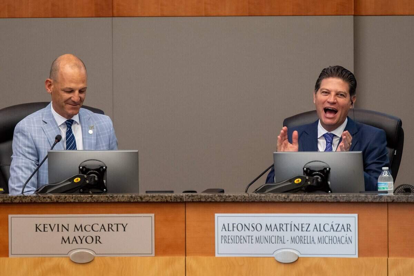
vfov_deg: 4.9
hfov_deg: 7.4
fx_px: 3220
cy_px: 138
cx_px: 207
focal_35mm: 280
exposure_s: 1/250
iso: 2000
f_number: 4.5
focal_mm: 280
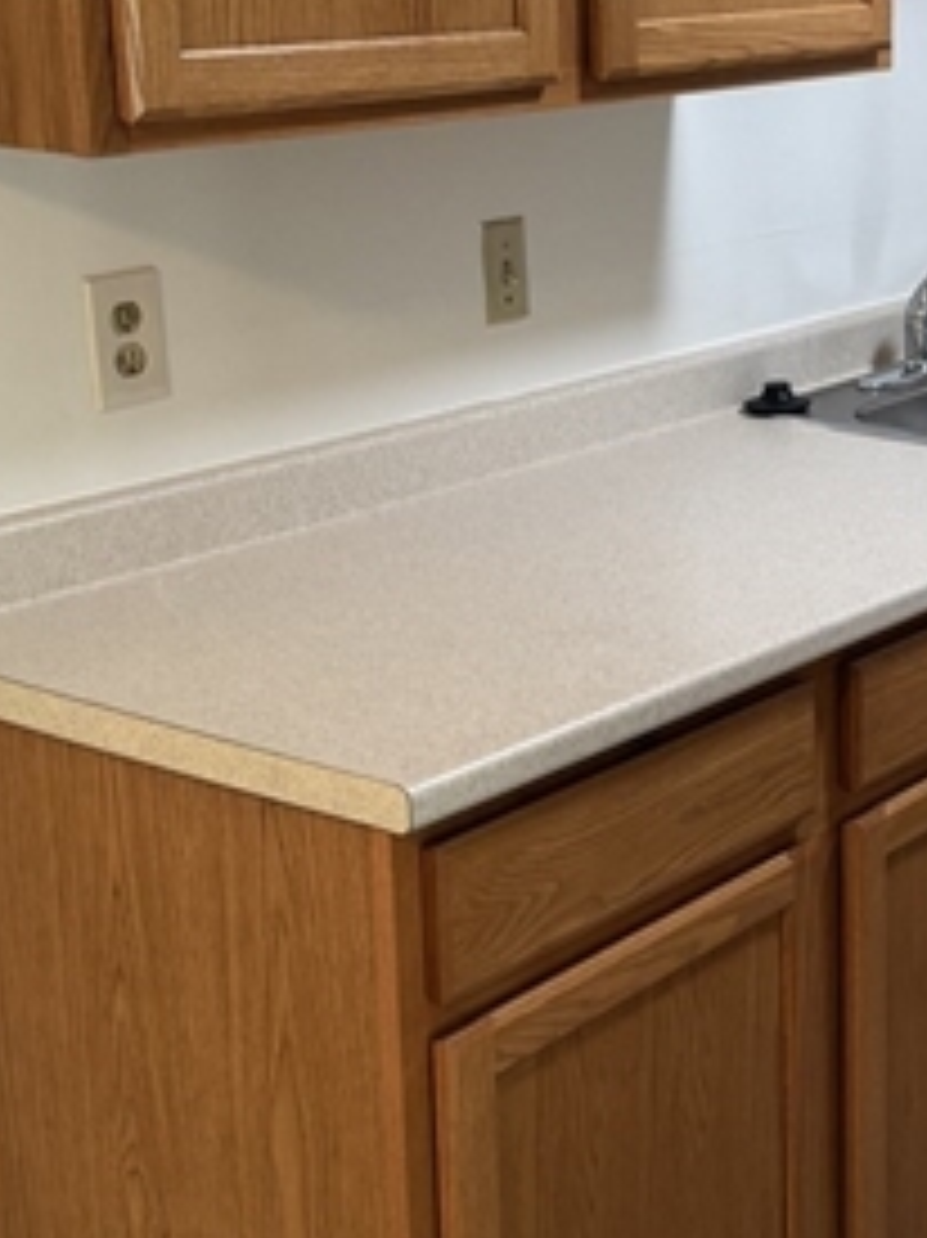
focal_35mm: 67
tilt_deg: -14.3
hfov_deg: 21.3
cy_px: 482
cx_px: 886
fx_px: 2394
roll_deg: -0.2
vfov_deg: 28.9
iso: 200
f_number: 1.78
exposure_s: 1/60
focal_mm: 6.76
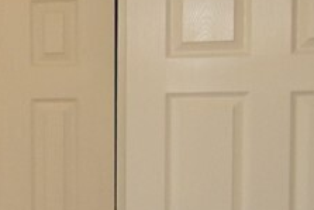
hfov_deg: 15.6
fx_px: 995
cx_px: -239
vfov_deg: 12.0
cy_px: 101
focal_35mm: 114
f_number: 4
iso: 900
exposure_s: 1/125
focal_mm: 10
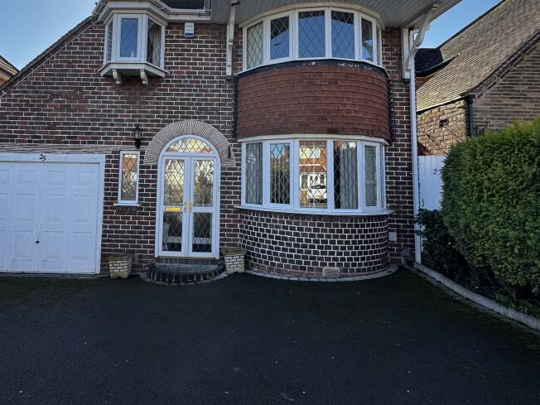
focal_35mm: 22
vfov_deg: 60.1
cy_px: 147
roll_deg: -1.6
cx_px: 193
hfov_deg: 74.7
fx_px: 343
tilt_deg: +5.9
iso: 40
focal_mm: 2.22
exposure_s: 1/375
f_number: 2.2
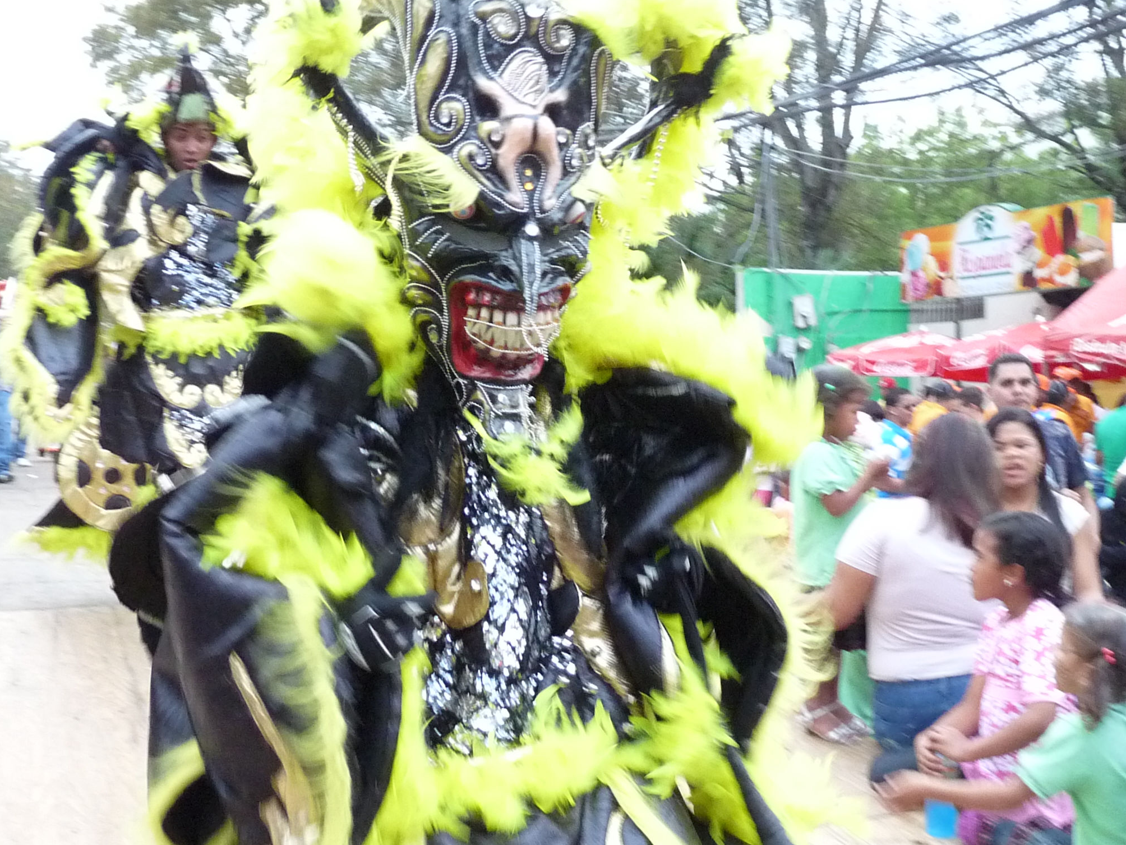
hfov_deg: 37.5
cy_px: 409
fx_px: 1659
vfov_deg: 28.6
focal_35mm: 51
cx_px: 622
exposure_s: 1/60
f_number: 2.8
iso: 400
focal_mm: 4.9
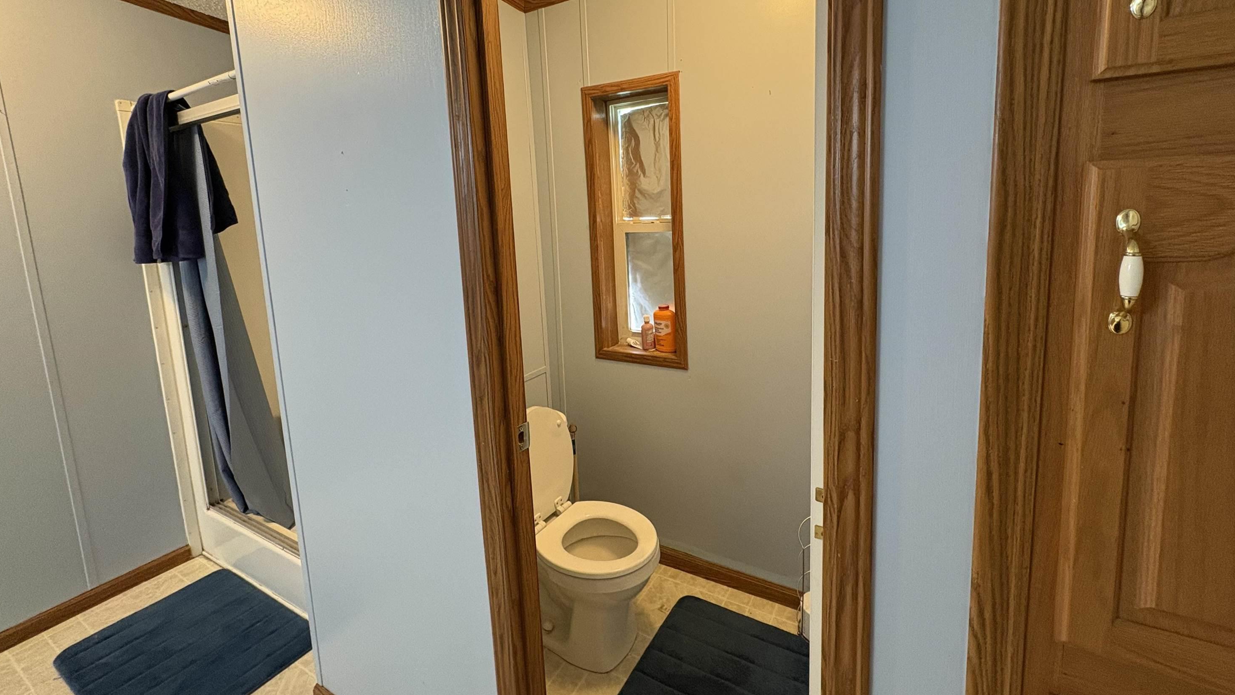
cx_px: 630
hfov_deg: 99.4
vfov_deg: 66.4
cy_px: 276
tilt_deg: -6.6
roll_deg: +3.4
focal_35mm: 16
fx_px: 524
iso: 400
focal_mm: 2.22
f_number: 2.2
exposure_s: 1/60
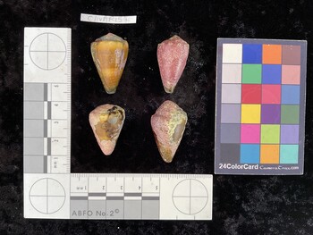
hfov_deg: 61.6
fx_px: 262
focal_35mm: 29
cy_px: 118
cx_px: 156
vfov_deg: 48.3
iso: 64
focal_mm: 3
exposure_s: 1/60
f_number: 1.8
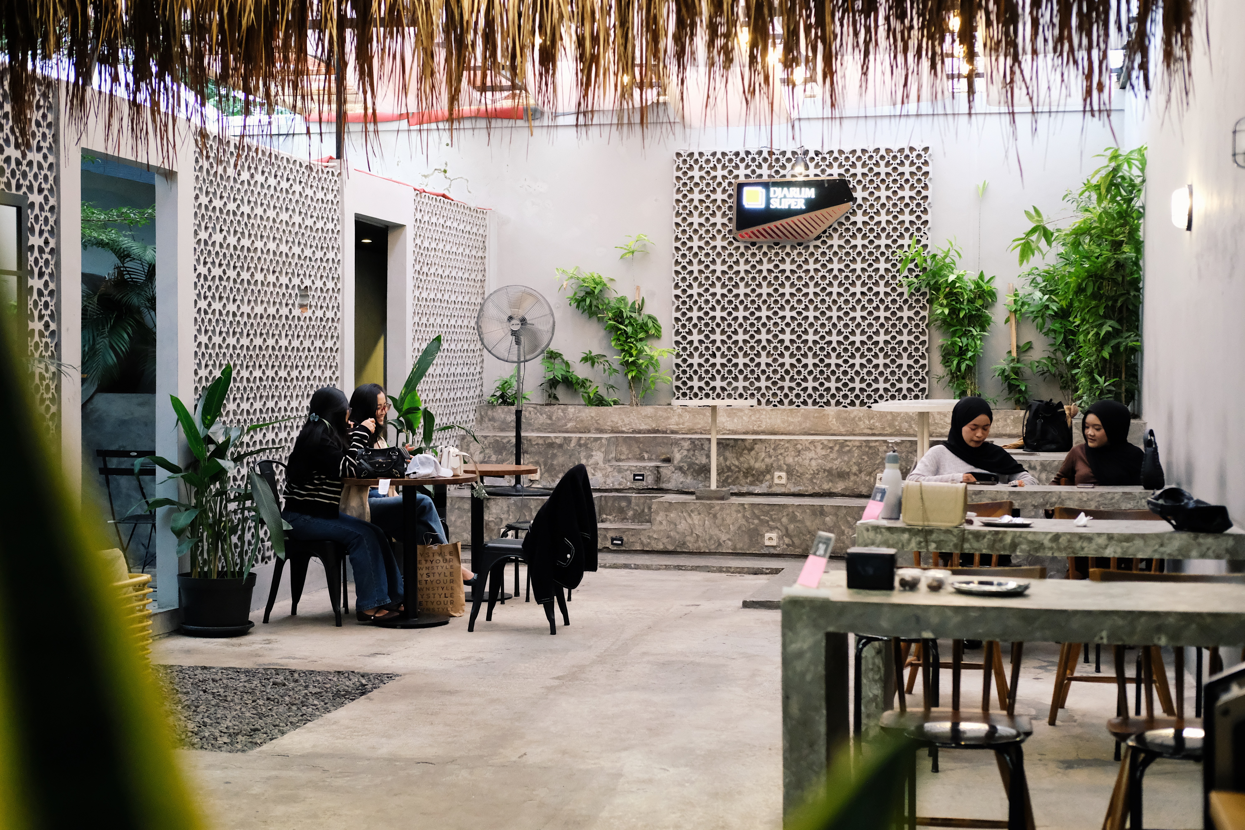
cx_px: 622
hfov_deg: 37.5
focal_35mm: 53
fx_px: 1833
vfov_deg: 25.5
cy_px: 415
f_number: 3.2
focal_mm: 35
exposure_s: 1/125
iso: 6400
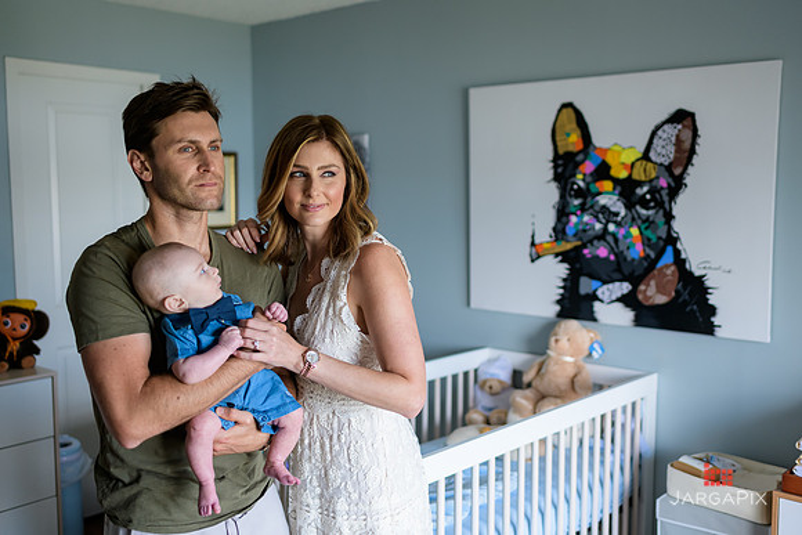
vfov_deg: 35.0
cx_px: 397
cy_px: 253
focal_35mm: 38
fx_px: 848
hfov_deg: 50.6
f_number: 2
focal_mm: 35
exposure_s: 1/200
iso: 400
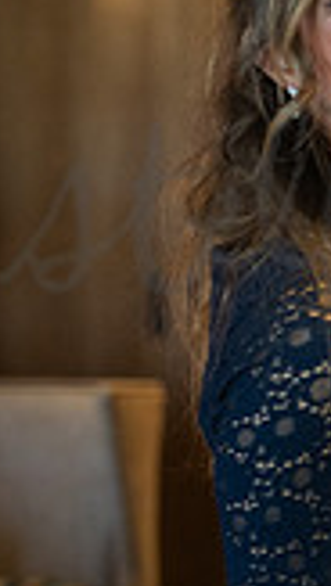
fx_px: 2895
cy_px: 212
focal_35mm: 186
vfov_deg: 11.6
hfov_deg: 6.1
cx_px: 968
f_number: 2.5
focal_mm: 50
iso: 2000
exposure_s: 1/160
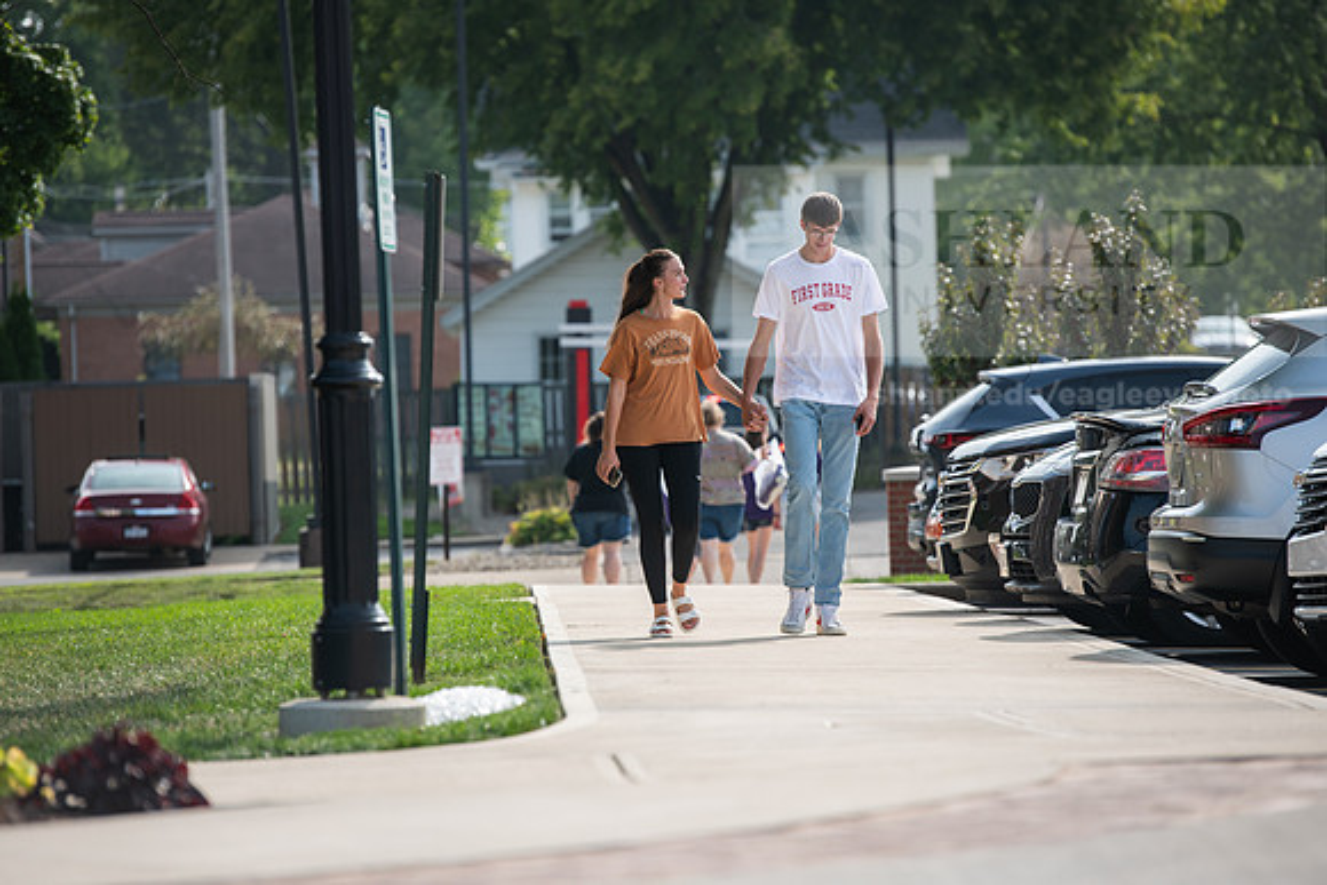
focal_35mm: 190
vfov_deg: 7.2
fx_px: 7005
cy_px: 442
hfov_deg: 10.8
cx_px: 664
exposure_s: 1/500
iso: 80
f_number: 4
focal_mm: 190
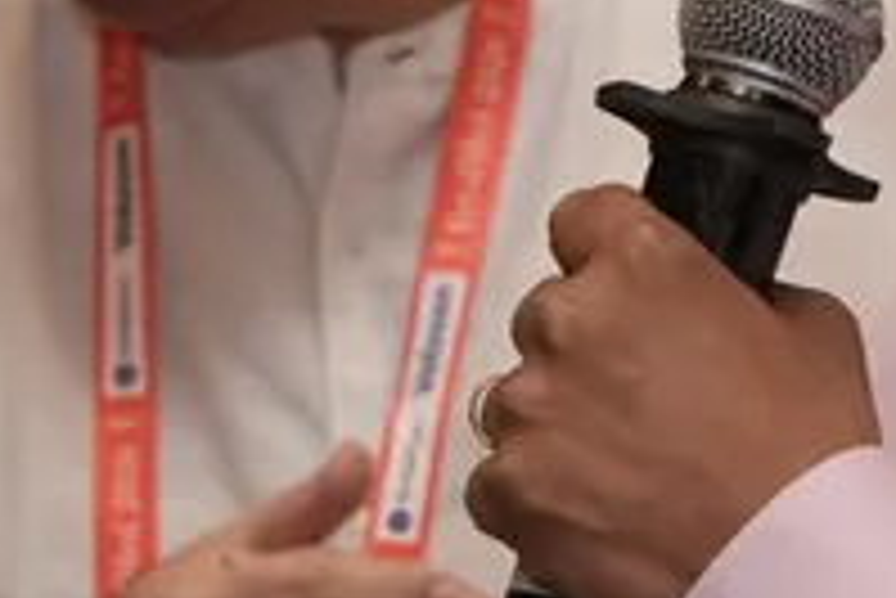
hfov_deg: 5.0
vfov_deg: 3.3
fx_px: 10261
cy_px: 582
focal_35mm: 412
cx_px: 991
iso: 1250
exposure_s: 1/160
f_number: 5.6
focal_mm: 64
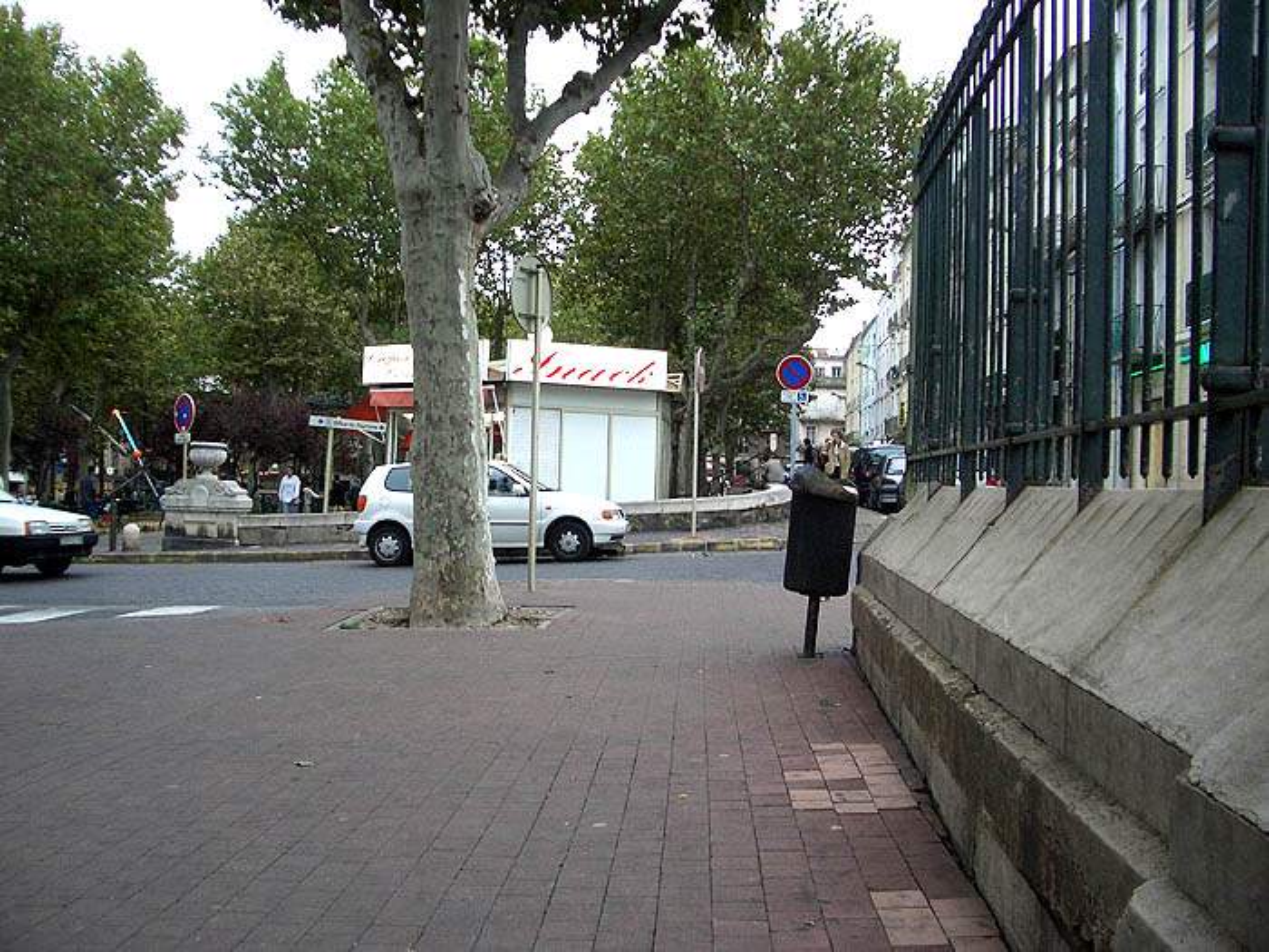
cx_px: 634
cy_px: 476
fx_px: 1283
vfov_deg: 40.7
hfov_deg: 52.6
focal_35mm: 35
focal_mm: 5.8
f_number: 2.6
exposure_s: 1/160
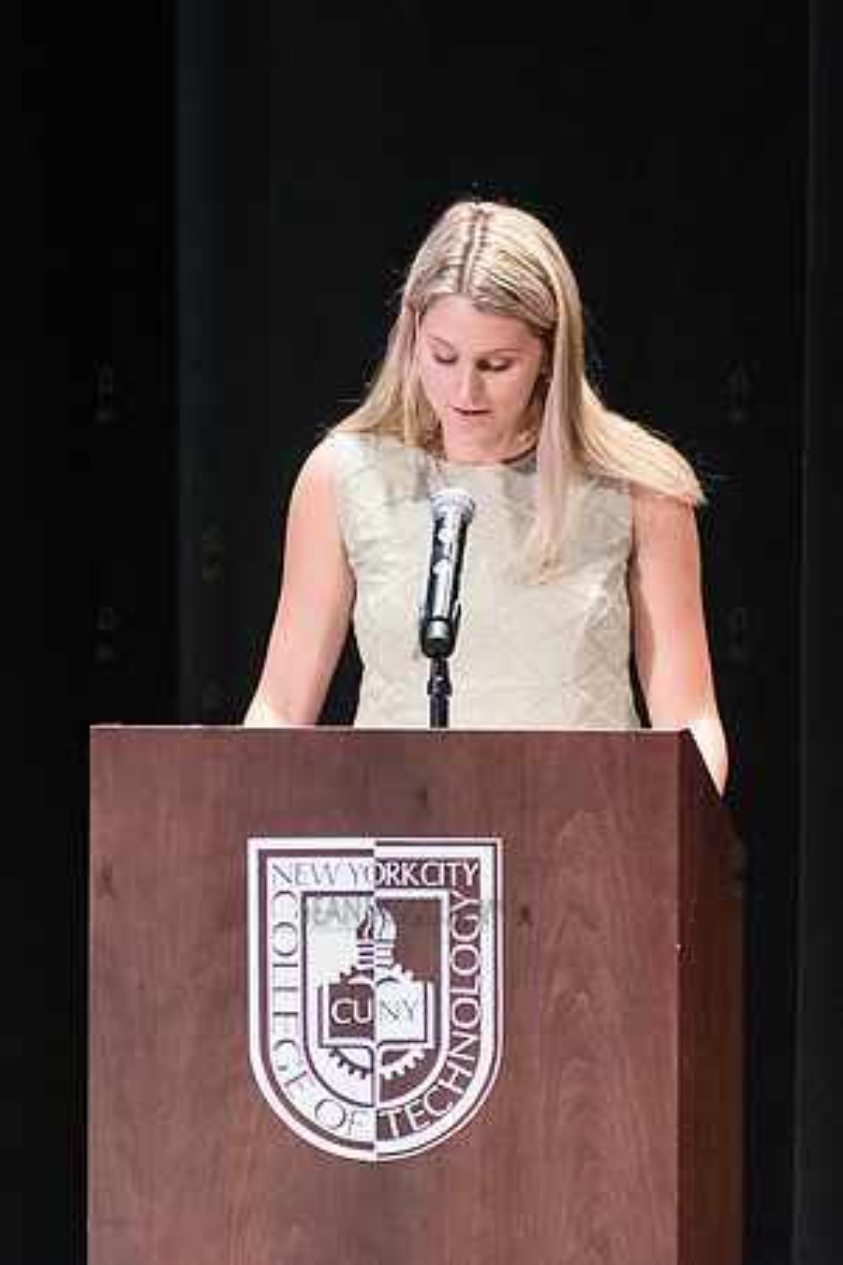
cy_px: 398
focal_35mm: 411
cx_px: 340
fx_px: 14429
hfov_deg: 3.3
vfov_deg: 5.0
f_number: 2.8
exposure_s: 1/320
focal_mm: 200
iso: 4000
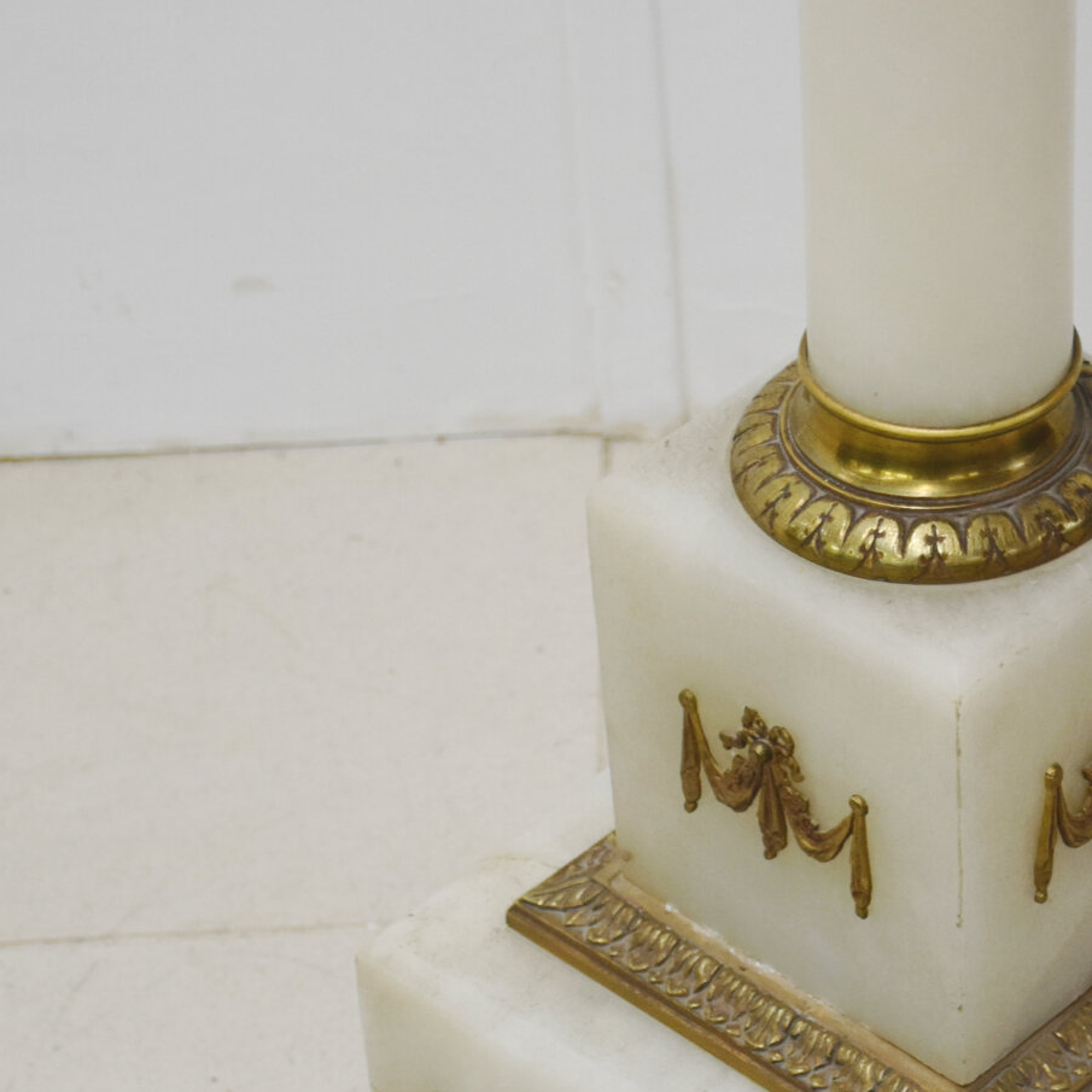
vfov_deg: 13.8
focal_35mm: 126
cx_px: 954
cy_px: 779
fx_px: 4504
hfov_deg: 13.7
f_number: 5
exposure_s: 1/100
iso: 800
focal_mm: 35
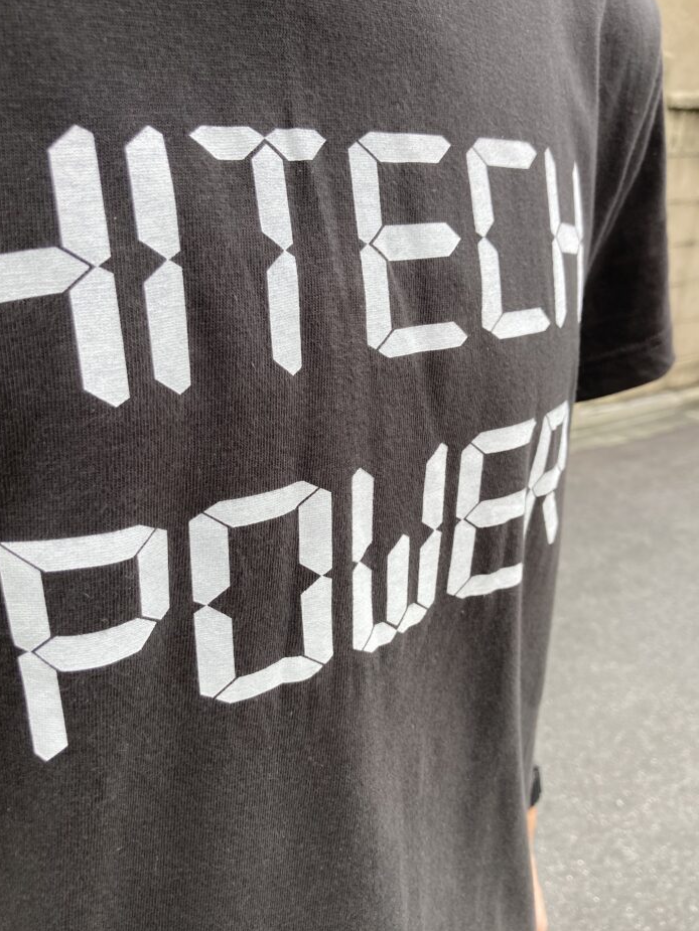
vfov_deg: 58.3
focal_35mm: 31
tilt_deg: -23.1
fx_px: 834
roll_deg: -0.8
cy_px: 490
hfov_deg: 45.4
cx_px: 328
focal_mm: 3.99
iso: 20
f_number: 1.8
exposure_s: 1/489
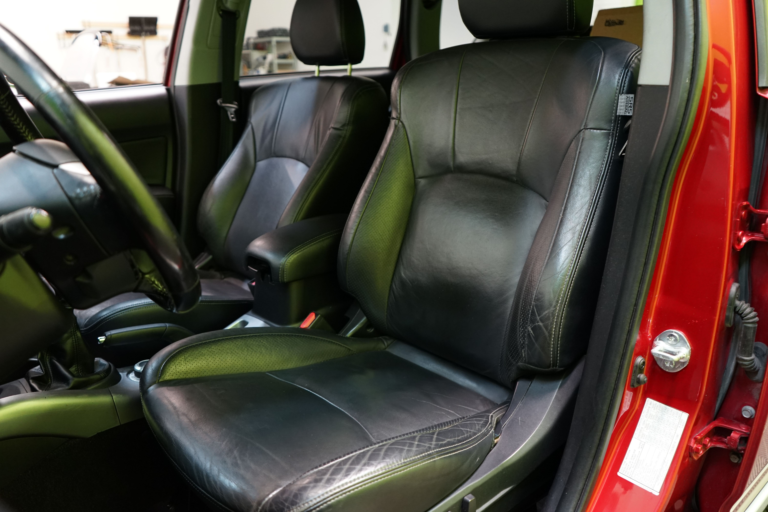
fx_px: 597
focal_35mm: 28
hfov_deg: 65.5
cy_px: 256
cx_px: 384
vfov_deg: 46.4
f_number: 3.5
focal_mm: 28
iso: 1250
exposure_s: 1/30
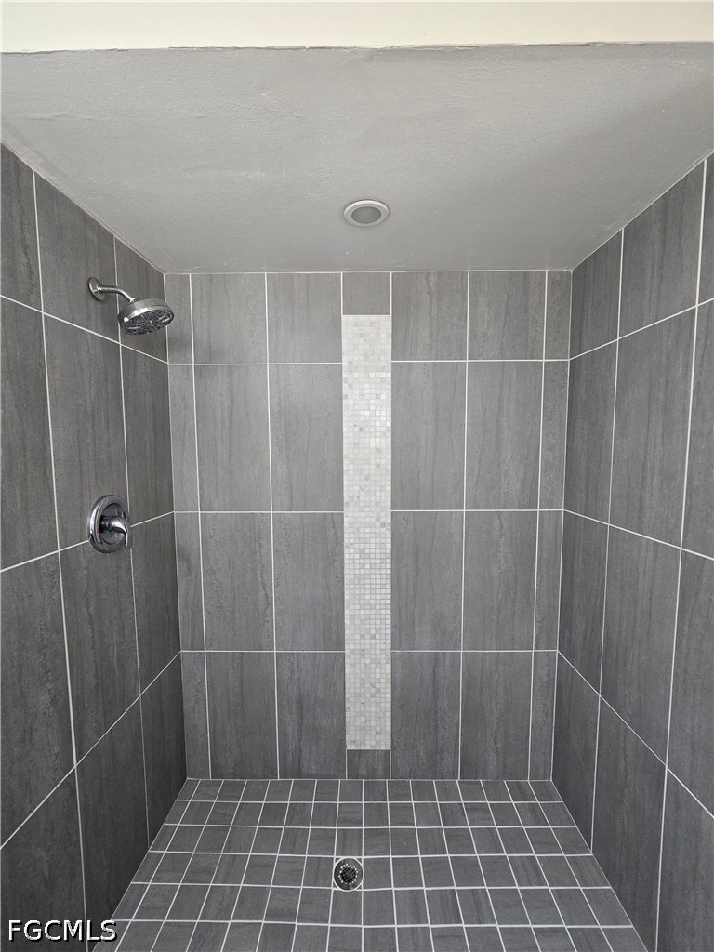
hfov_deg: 89.9
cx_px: 357
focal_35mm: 13
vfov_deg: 106.2
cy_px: 476
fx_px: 358
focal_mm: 2.2
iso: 320
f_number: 2.2
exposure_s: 1/60
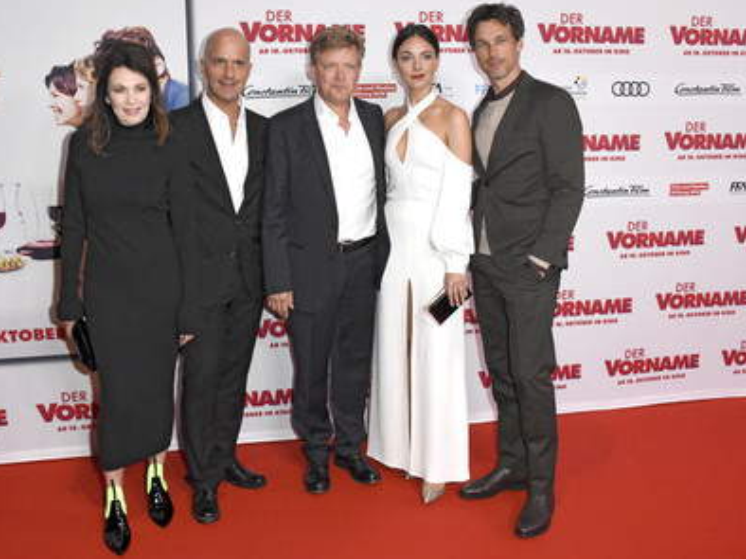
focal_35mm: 33
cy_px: 279
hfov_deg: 55.2
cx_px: 327
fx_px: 711
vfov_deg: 42.9
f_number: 6.3
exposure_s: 1/160
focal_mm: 20
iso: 3200
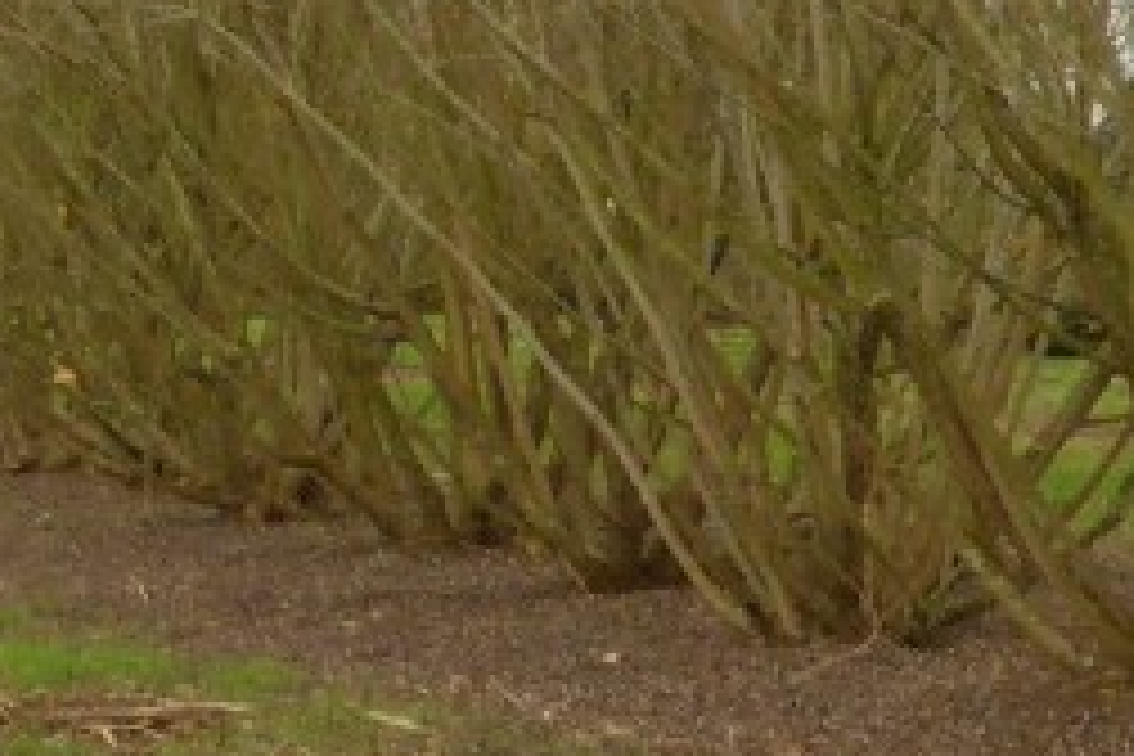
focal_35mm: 232
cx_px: 2074
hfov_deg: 8.5
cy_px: -428
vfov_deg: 5.9
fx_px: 7307
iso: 100
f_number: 3.9
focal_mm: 6.9
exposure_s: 1/125
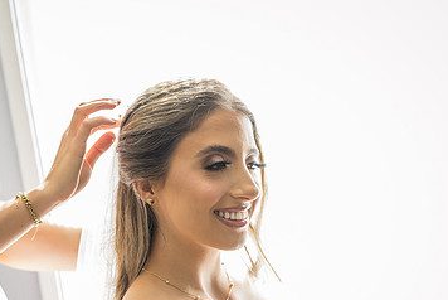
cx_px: 132
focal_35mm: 57
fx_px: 710
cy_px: 214
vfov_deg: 23.6
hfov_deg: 34.5
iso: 500
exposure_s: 1/125
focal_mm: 35
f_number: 2.8
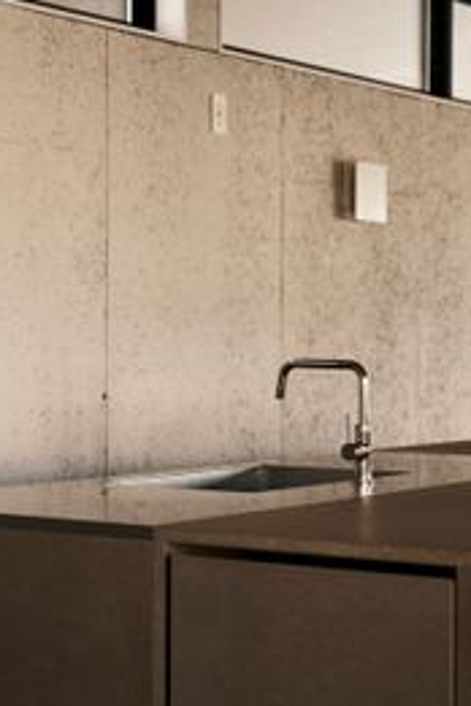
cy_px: 344
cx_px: 223
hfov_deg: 15.4
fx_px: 1746
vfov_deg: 22.9
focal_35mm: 89
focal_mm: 54
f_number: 2.8
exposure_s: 1/50
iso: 320
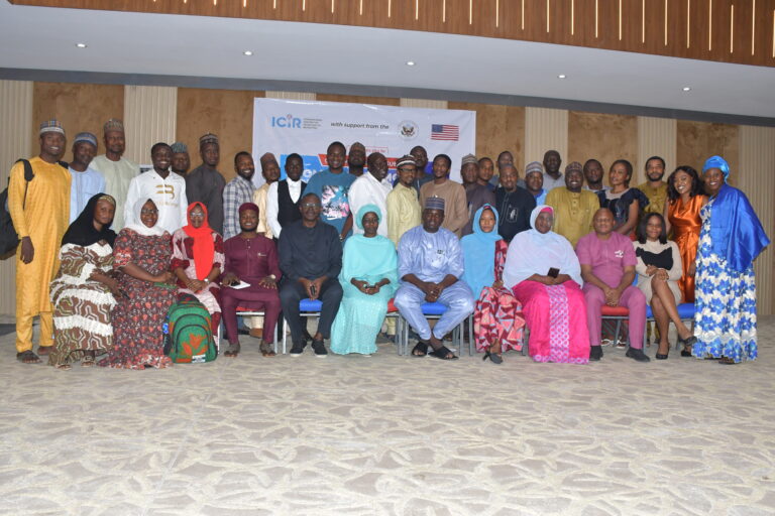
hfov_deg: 67.4
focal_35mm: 27
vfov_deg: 47.9
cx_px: 388
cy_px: 258
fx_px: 581
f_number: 8
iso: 1250
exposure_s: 1/100
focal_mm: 18
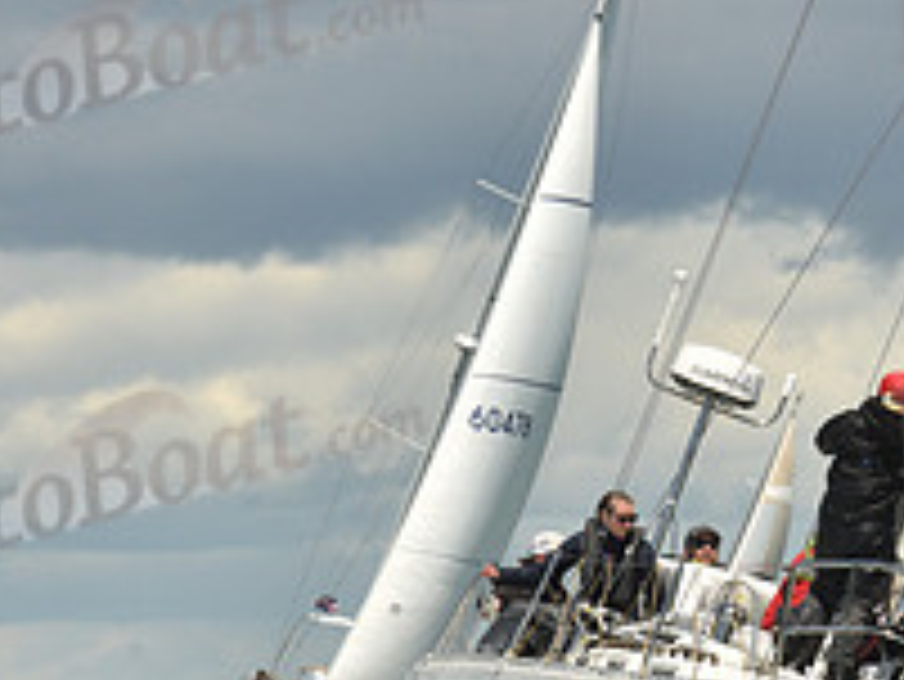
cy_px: 655
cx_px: 661
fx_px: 14476
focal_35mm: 554
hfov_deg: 3.6
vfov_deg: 2.7
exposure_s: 1/800
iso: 320
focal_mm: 200
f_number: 11
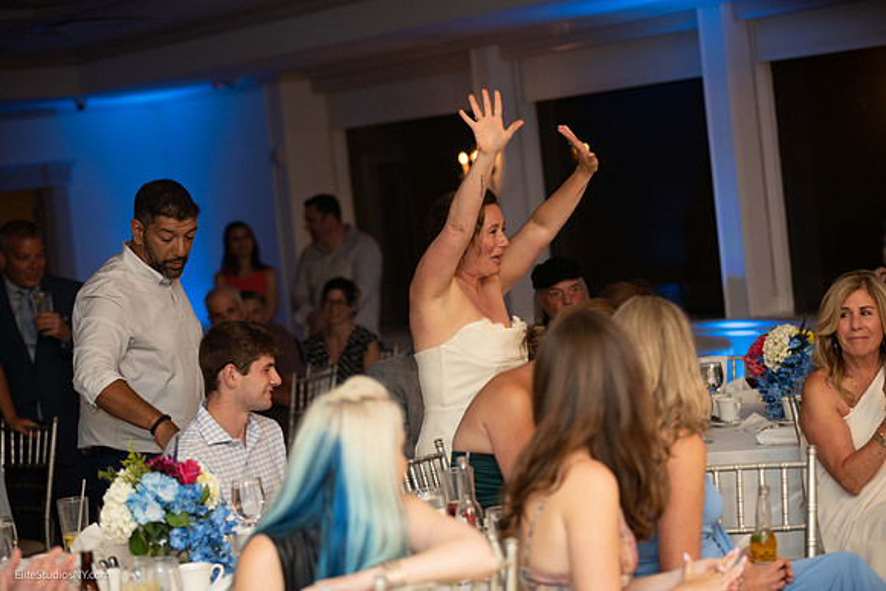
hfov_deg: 21.5
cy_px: 296
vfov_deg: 14.4
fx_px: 2338
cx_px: 443
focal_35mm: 95
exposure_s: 1/125
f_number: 2.8
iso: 800
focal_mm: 95
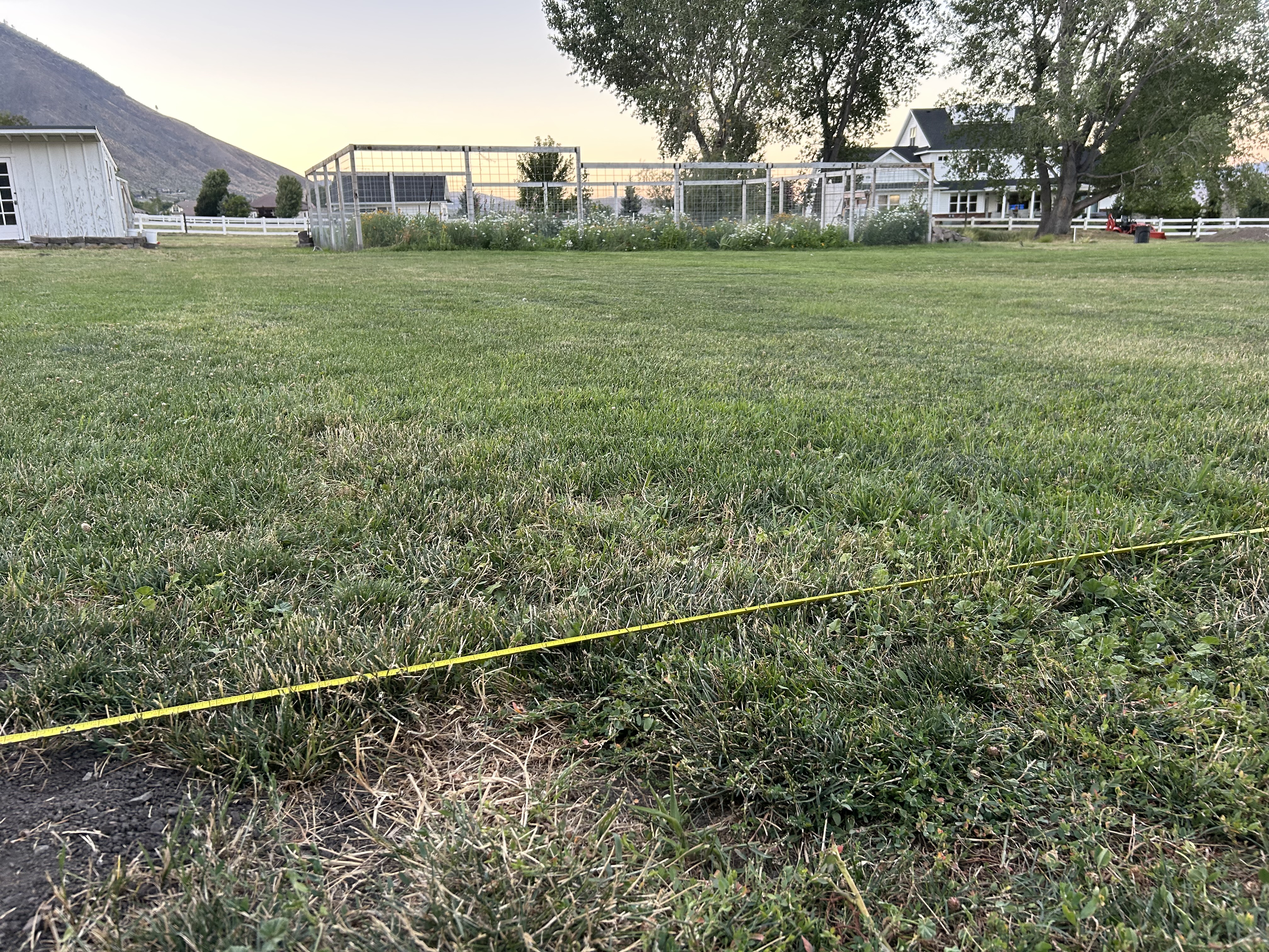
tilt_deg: -12.2
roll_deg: +1.1
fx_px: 953
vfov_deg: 53.1
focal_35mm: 26
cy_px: 476
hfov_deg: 67.3
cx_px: 634
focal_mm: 5.7
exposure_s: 1/121
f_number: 1.5
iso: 100
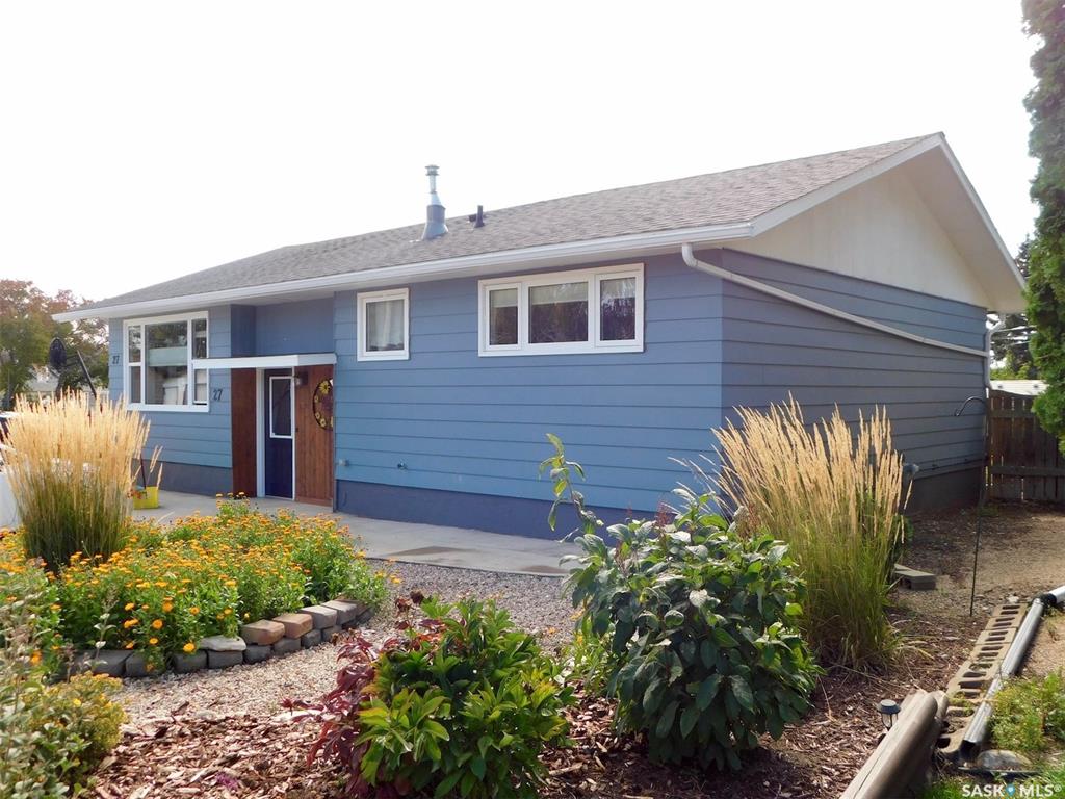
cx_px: 532
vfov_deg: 46.8
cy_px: 400
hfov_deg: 60.0
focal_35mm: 30
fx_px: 923
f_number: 3.2
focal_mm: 5.3
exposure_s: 1/400
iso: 125
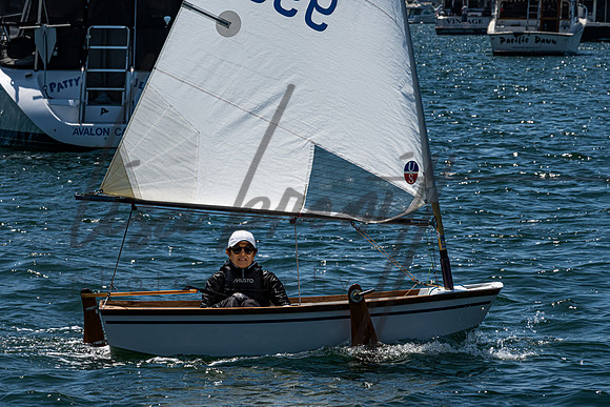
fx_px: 4385
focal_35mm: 259
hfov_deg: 8.0
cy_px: 214
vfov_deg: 5.3
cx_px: 251
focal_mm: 200
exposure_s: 1/640
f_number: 18
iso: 250
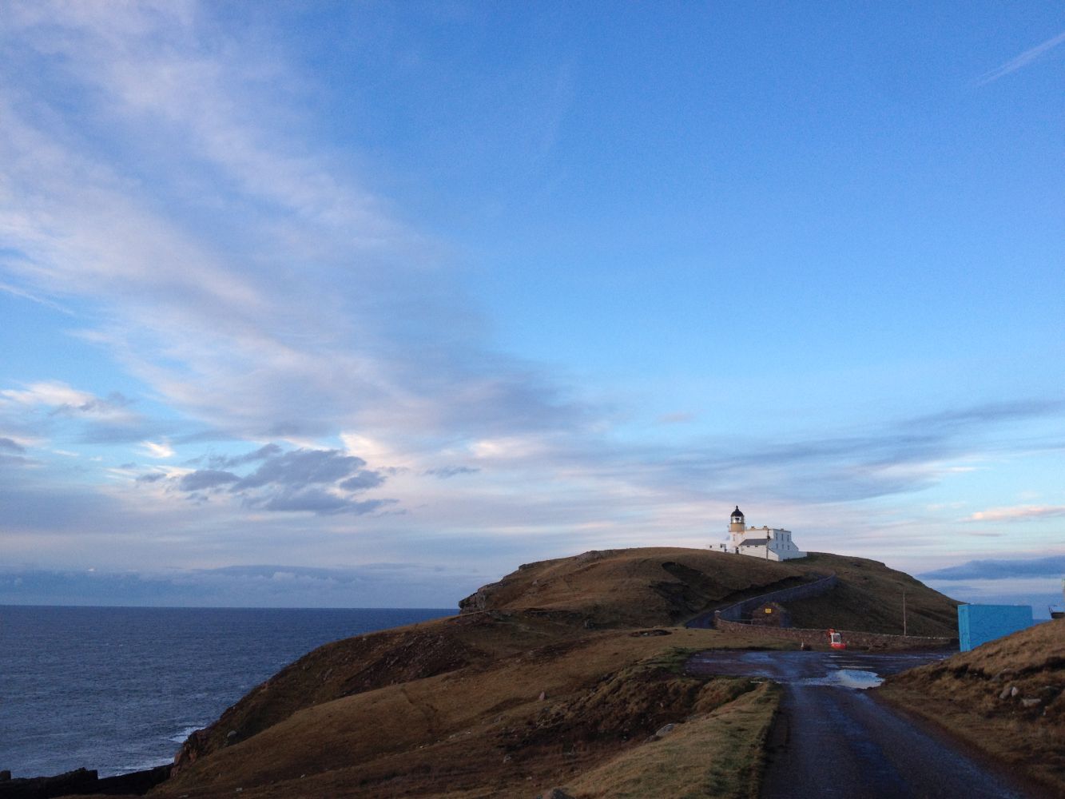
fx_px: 1077
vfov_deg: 40.7
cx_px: 532
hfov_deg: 52.6
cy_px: 400
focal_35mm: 35
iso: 50
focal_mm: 4.28
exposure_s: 1/183
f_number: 2.4
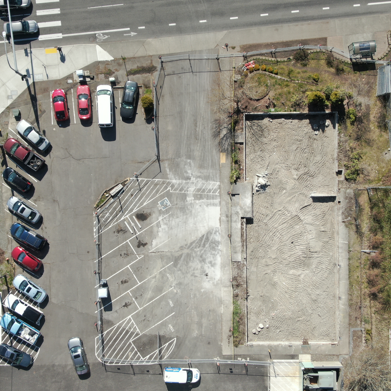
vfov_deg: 31.1
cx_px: 180
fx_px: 703
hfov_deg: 31.1
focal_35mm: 55
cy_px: 193
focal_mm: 8.23
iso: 110
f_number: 3.7
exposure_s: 1/200
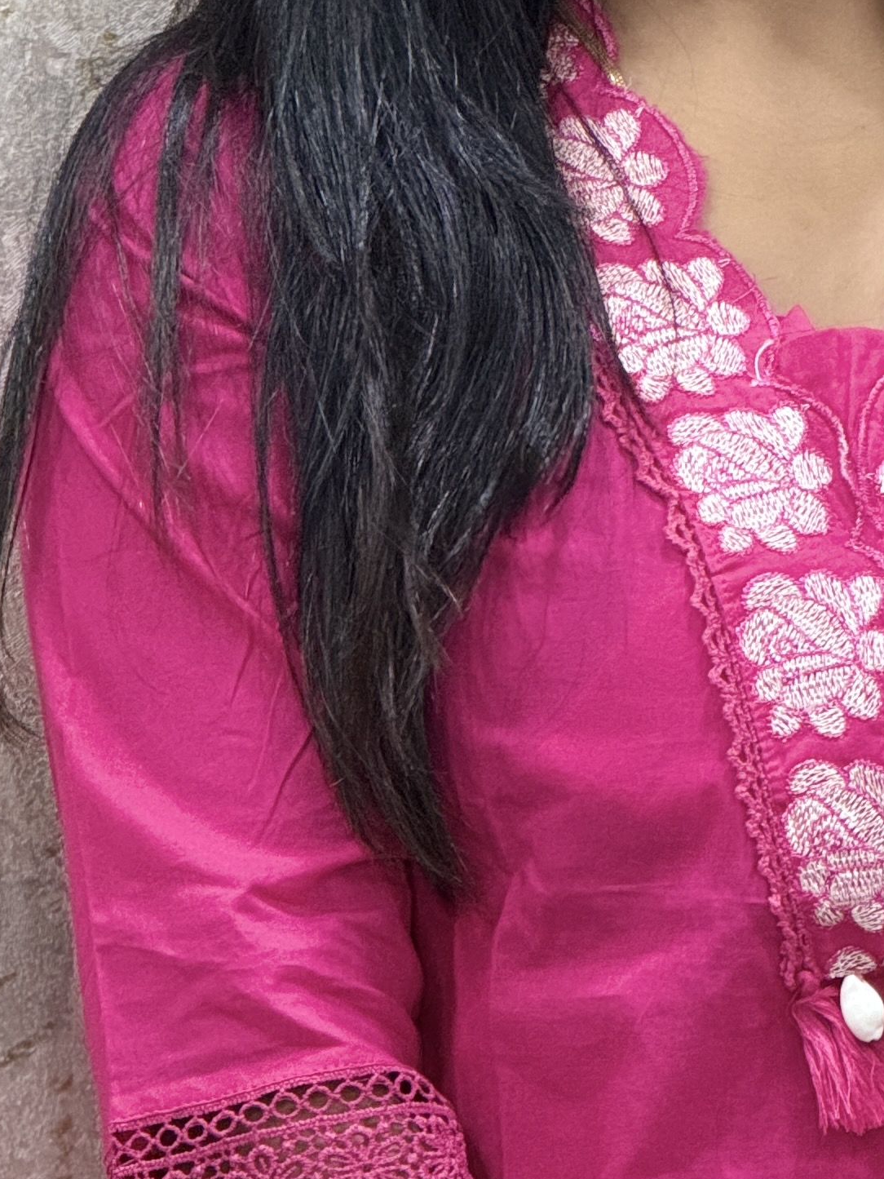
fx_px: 9498
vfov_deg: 7.1
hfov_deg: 5.3
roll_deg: -2.6
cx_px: 861
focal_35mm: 279
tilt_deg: -4.4
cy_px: 545
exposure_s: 1/50
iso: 640
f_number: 2.8
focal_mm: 16.89
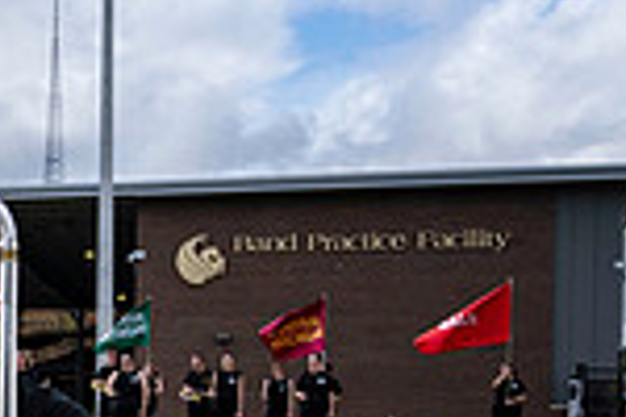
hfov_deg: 18.1
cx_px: -447
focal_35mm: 93
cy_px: 386
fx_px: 1617
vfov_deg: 14.5
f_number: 2.8
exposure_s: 1/1250
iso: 100
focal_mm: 24
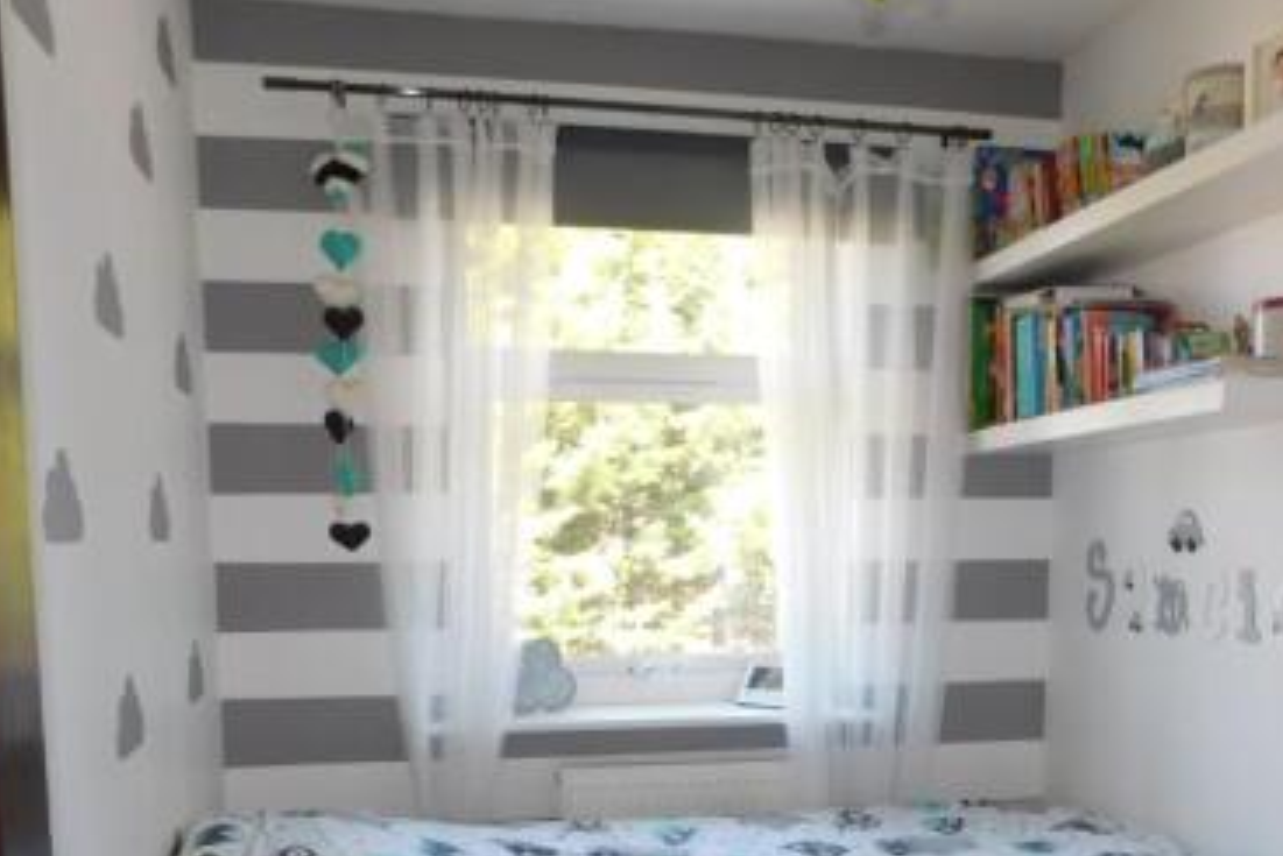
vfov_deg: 33.6
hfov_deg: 50.6
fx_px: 1355
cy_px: 732
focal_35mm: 38
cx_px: 701
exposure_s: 1/30
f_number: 3
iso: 125
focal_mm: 4
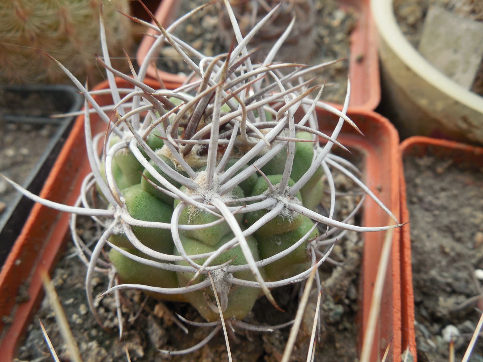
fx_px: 433
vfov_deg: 45.4
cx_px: 242
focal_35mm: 31
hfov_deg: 58.4
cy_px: 181
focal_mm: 5.6
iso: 125
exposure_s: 1/100
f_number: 3.6
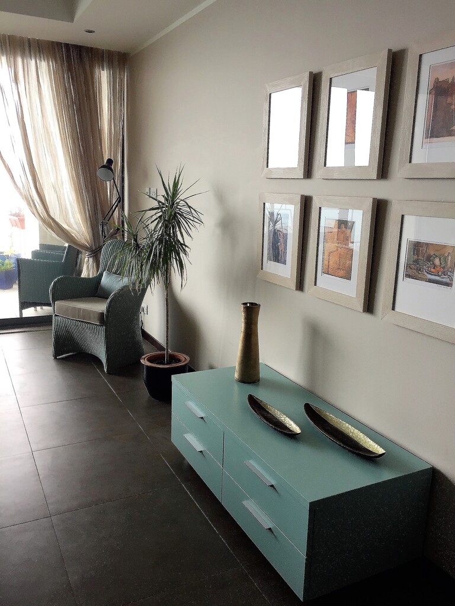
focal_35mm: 29
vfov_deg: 61.7
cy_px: 303
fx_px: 508
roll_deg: -2.8
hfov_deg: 48.2
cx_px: 228
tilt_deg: -13.0
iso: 40
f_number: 2.2
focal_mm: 4.15
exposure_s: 1/50
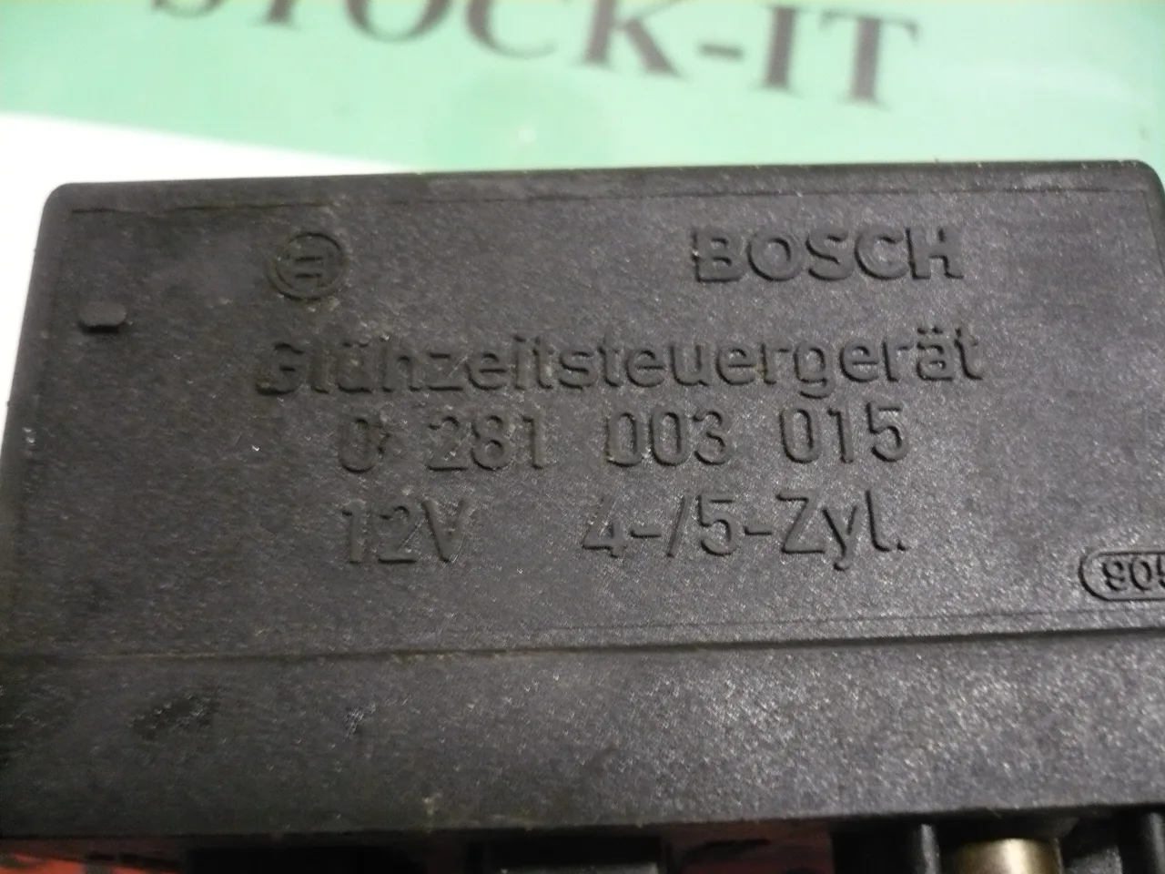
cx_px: 582
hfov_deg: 52.6
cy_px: 437
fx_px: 1178
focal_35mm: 35
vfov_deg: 40.7
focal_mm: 5.8
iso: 400
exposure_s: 1/5
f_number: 2.8
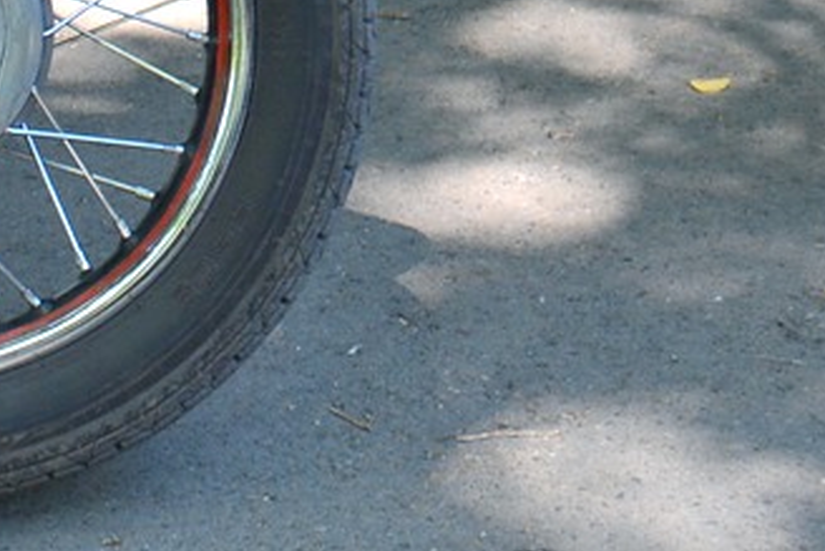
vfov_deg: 7.4
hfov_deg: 10.8
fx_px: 4081
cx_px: -650
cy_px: -546
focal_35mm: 178
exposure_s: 1/125
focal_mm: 26
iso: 220
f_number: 5.6
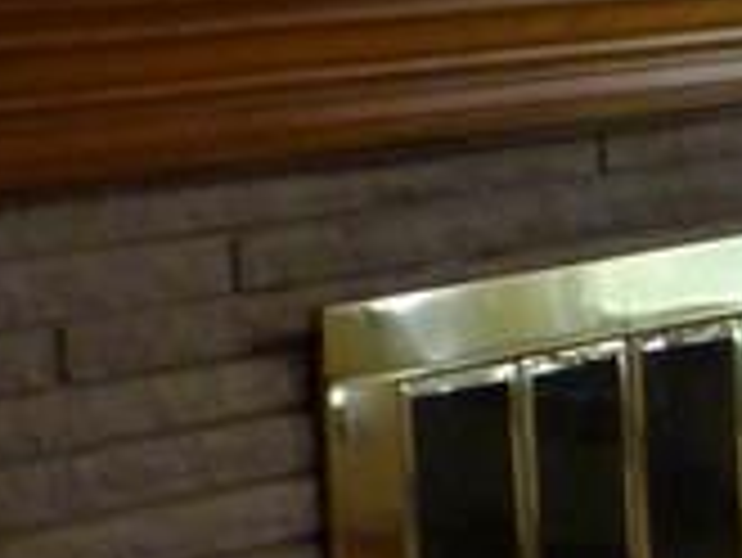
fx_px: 3861
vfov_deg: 8.3
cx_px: 1799
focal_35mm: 180
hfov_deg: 9.7
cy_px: 184
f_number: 3.3
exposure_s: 1/30
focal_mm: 5.2
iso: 250
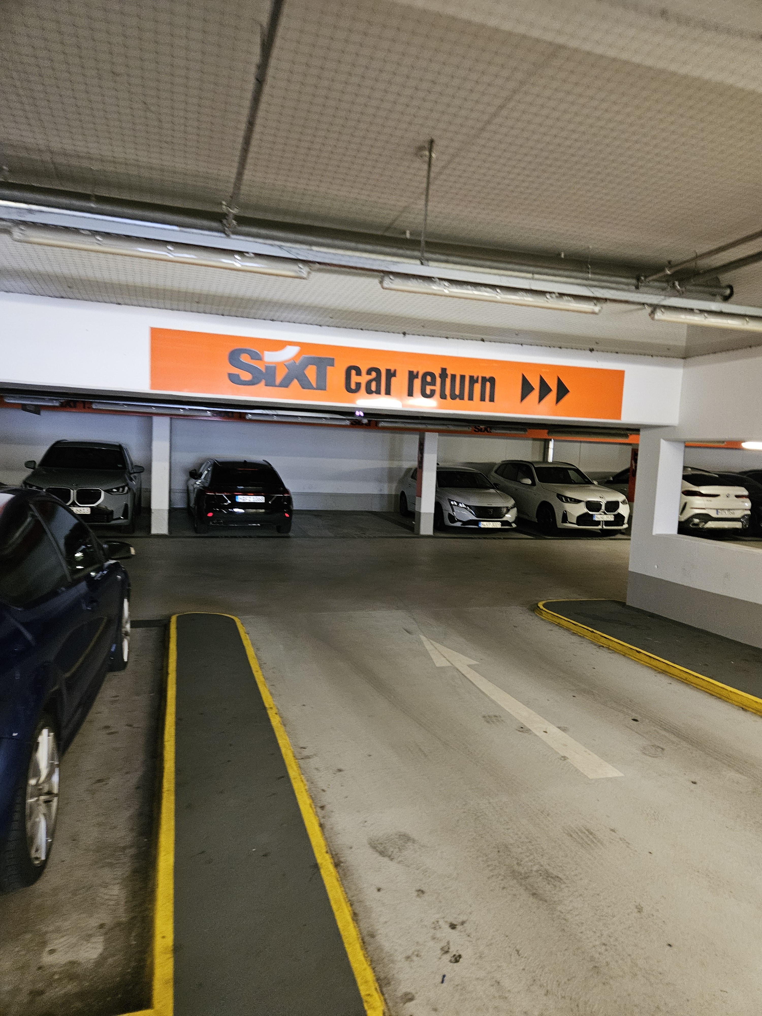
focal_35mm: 23
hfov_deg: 58.9
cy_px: 508
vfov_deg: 73.9
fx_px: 675
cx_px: 381
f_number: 1.8
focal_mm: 5.4
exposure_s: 1/50.3
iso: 640
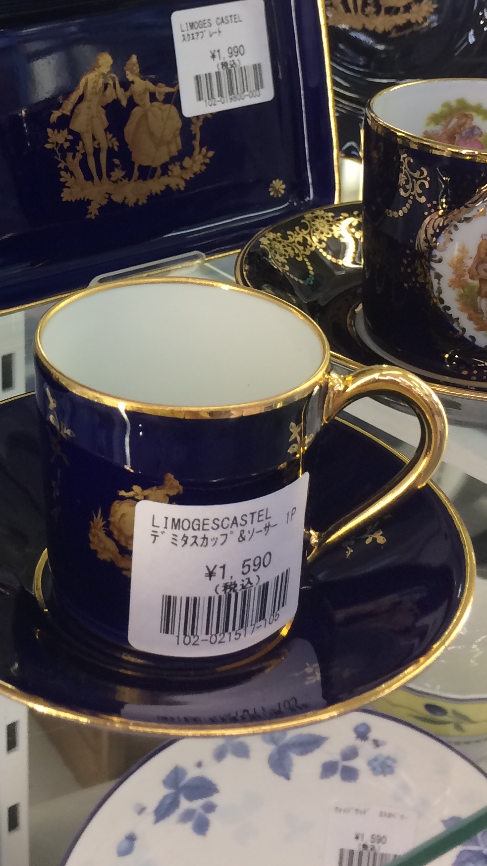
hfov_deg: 19.8
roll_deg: -0.3
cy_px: 156
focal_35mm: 59
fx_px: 1355
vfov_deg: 34.2
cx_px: 16
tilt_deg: -20.7
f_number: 2.2
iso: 40
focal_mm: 4.15
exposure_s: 1/33
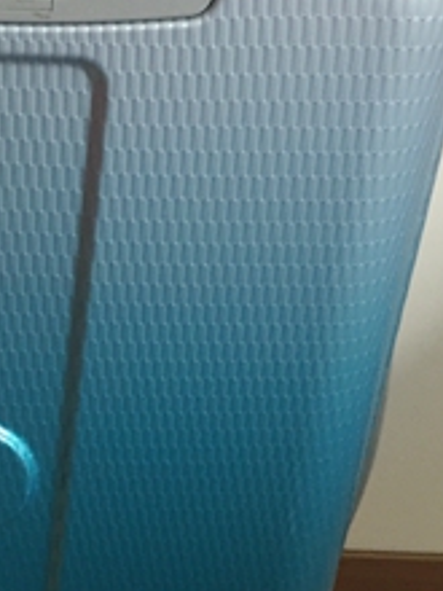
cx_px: -8
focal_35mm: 79
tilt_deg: -35.2
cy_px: 390
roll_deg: -2.0
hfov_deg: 18.2
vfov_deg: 24.6
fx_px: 1348
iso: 50
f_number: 2.2
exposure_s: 1/30
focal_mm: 4.15
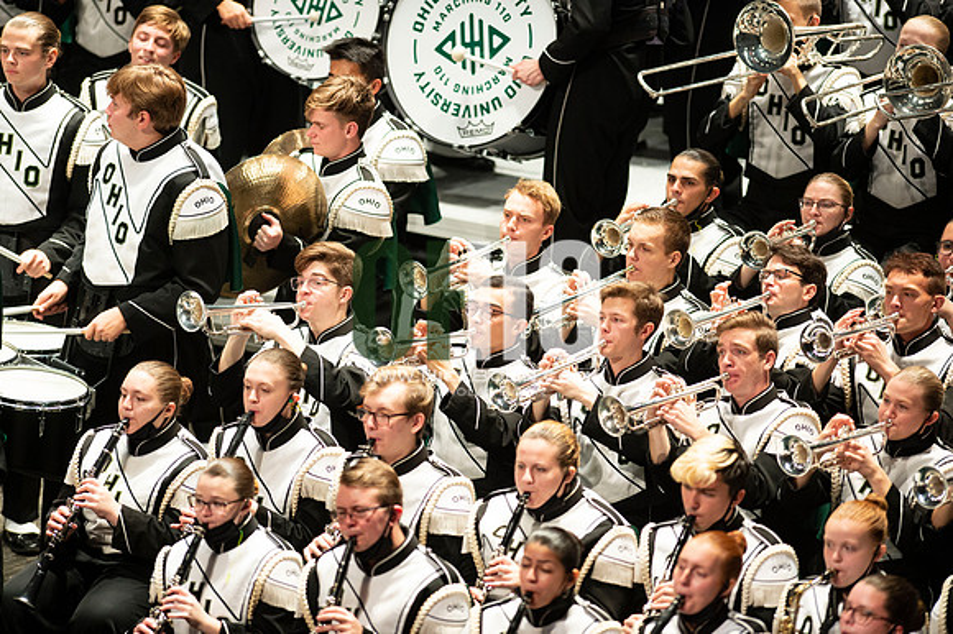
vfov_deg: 4.6
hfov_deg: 6.9
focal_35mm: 300
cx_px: 476
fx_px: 7937
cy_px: 317
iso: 3200
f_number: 2.8
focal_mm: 300
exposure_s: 1/500
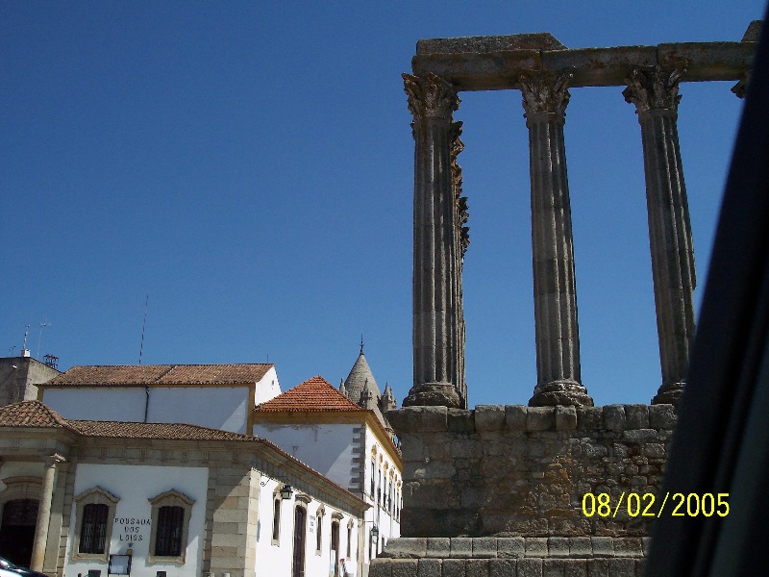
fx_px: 844
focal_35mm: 38
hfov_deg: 49.0
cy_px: 288
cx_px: 384
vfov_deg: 37.7
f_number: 4.8
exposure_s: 1/1000
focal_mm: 8
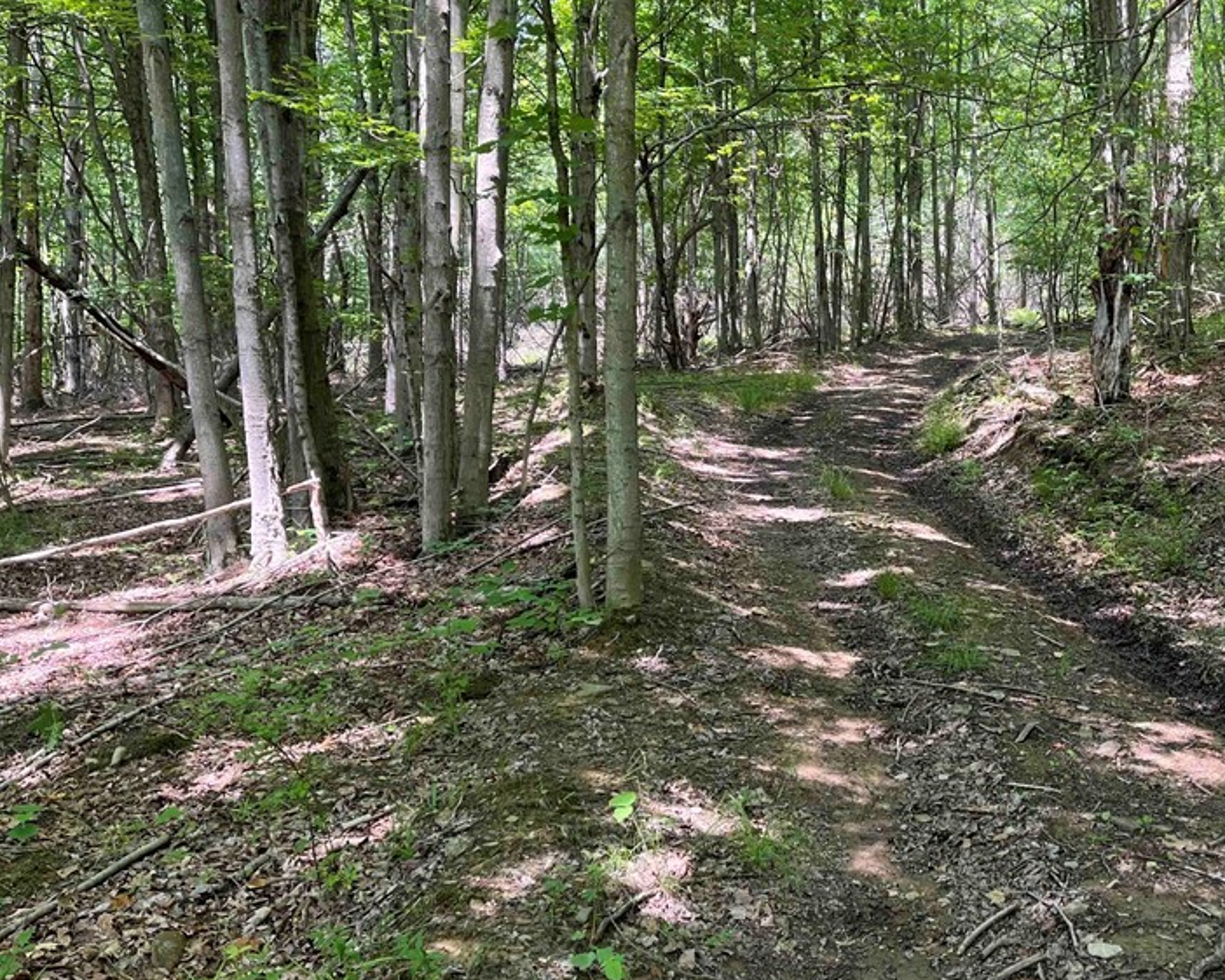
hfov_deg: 47.7
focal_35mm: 37
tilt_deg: -1.7
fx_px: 1342
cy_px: 474
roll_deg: -1.4
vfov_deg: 40.1
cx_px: 879
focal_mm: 5.1
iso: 64
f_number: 1.6
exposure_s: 1/144
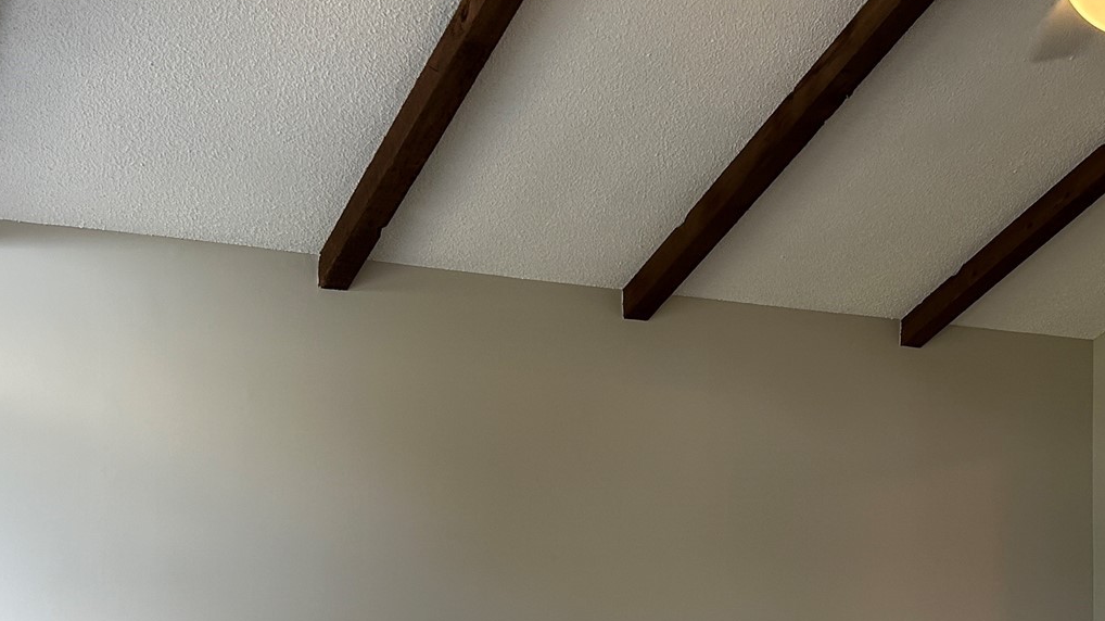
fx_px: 1670
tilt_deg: +2.2
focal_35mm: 57
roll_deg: -0.6
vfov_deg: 20.9
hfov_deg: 36.2
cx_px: 759
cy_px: 470
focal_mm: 5.7
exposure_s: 1/120
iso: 125
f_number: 1.5
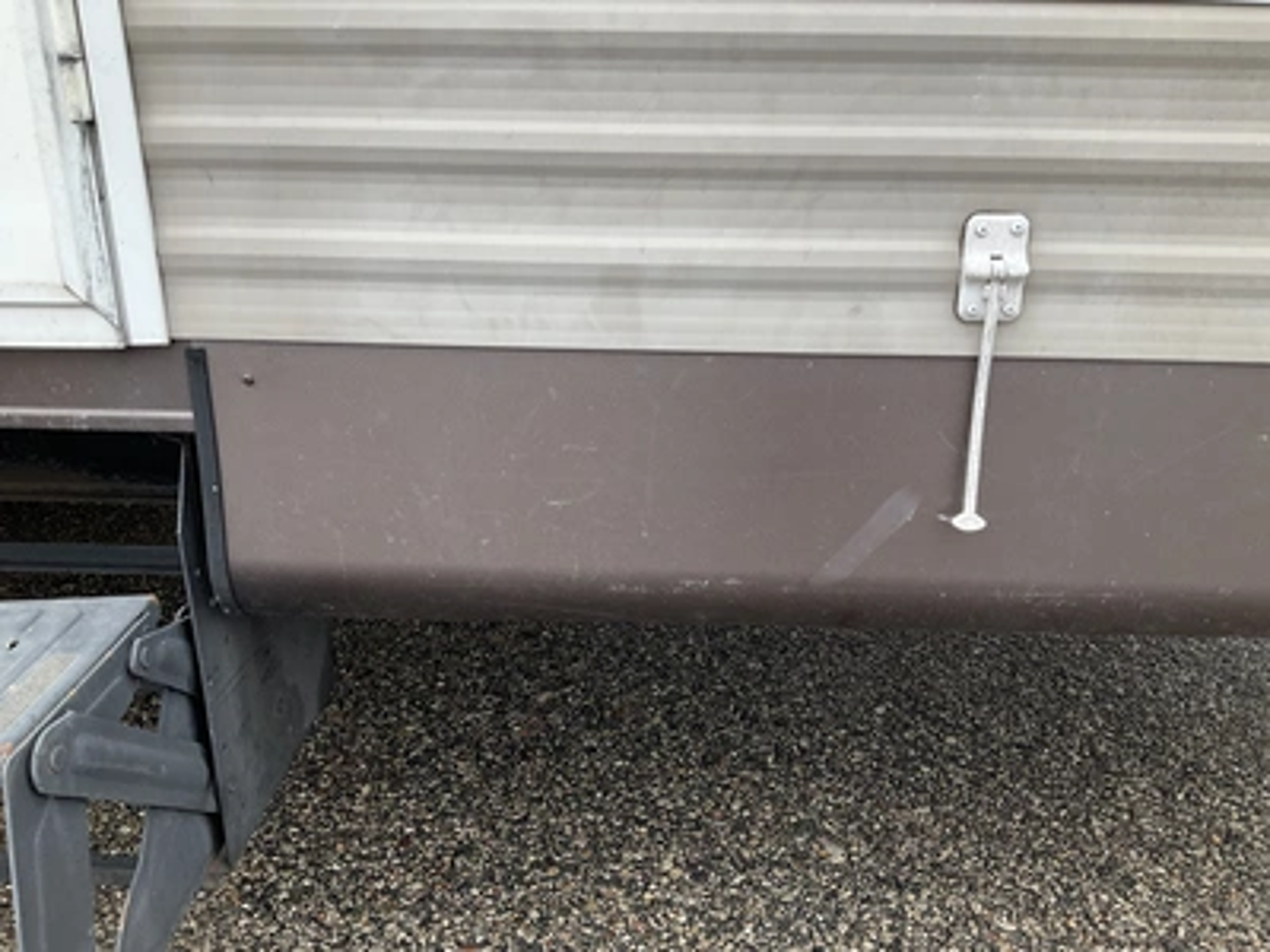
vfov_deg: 48.2
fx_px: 1064
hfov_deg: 61.7
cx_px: 635
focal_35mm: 29
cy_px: 476
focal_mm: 3
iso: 25
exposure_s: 1/219
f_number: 1.8
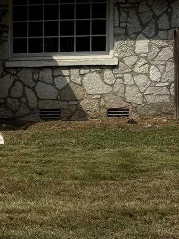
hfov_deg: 13.2
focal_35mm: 97
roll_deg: +1.7
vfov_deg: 20.2
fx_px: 669
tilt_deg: -5.3
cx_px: -178
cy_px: 113
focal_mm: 6.76
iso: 80
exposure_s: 1/9009
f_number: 1.78
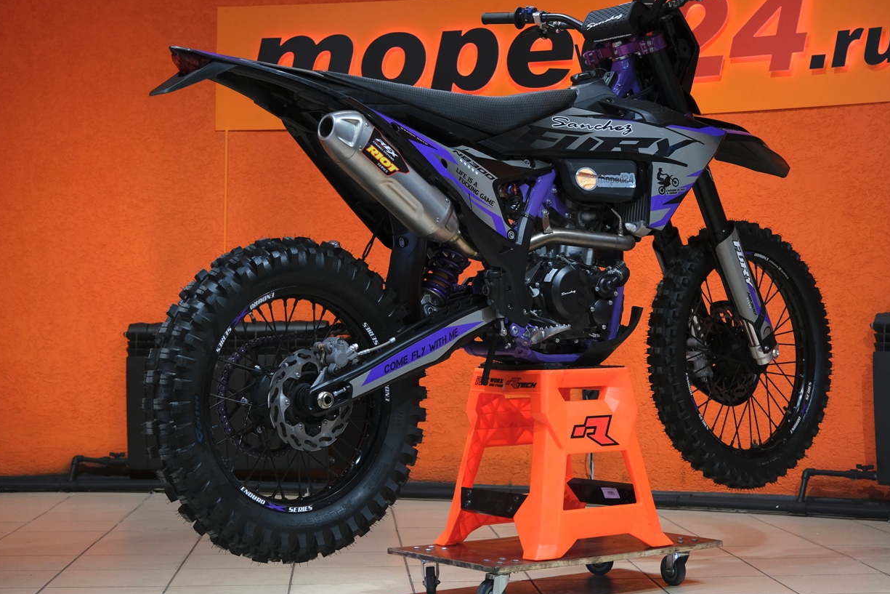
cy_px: 210
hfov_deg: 31.4
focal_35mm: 64
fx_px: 1582
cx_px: 468
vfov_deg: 21.2
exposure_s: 1/100
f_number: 4
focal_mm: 32.5
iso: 1250
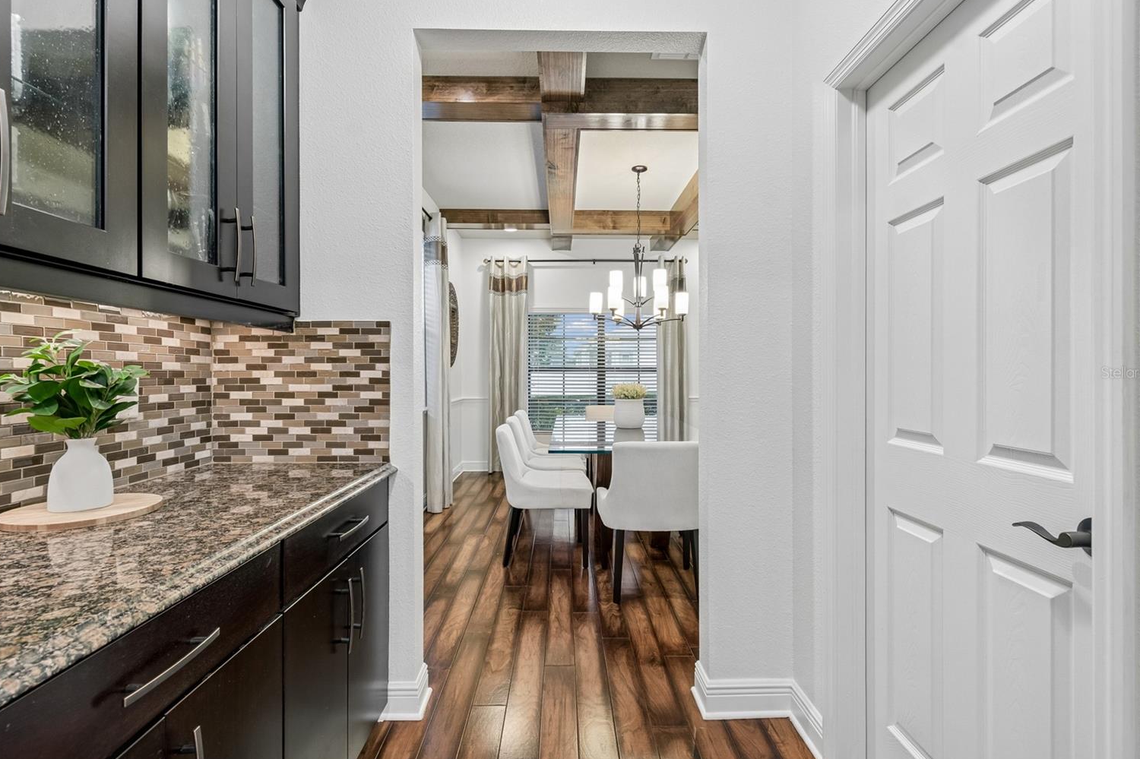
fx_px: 506
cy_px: 372
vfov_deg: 73.7
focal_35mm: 16
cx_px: 561
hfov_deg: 96.7
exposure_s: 1
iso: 100
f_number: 7.1
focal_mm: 10
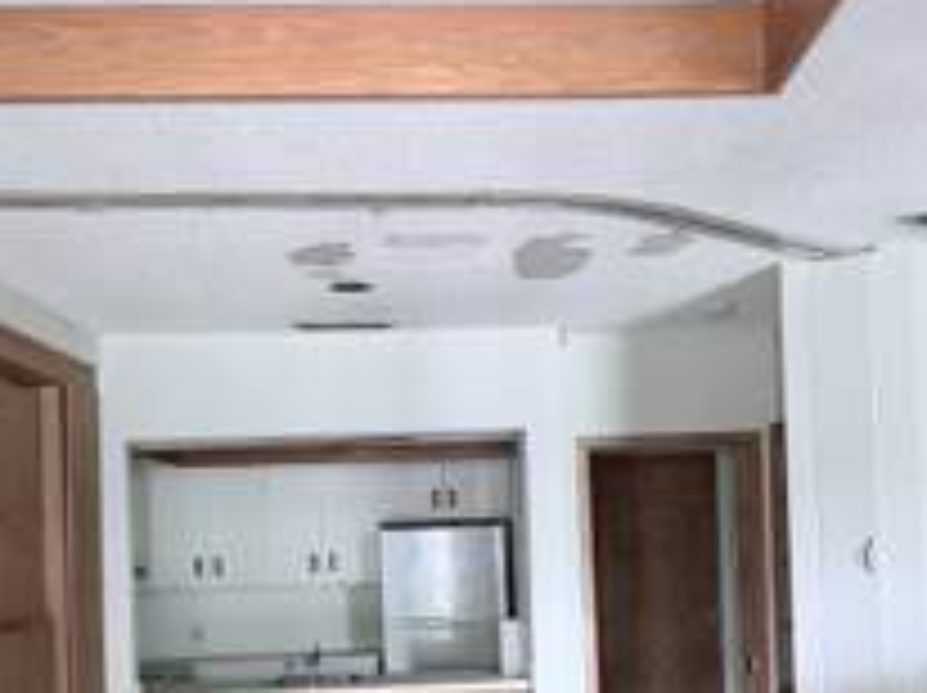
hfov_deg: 34.2
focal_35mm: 56
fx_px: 1498
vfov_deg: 25.8
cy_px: 511
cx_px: 572
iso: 1000
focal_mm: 6.76
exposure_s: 1/38
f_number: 1.78
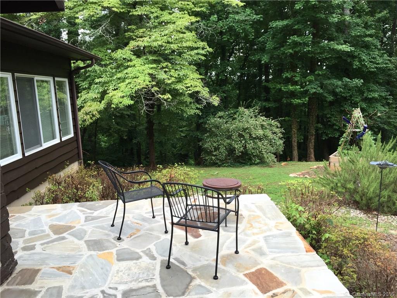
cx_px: 198
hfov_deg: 61.7
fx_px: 333
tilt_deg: -9.8
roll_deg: +1.5
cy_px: 149
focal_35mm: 29
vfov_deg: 48.2
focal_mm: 4.15
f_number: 2.2
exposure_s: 1/425
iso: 32
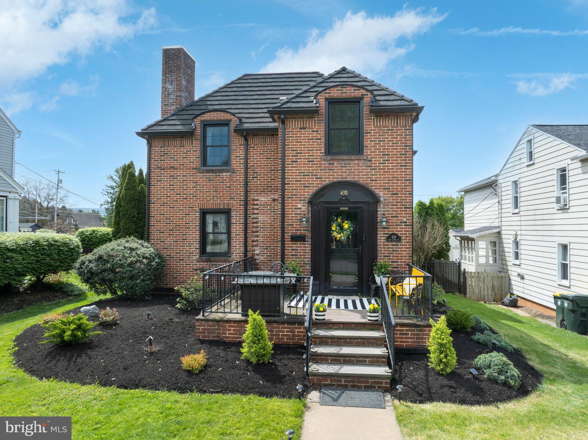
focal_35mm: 24
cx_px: 294
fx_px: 407
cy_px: 220
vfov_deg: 56.8
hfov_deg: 71.6
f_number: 7.1
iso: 100
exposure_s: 1/200
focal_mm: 12.29
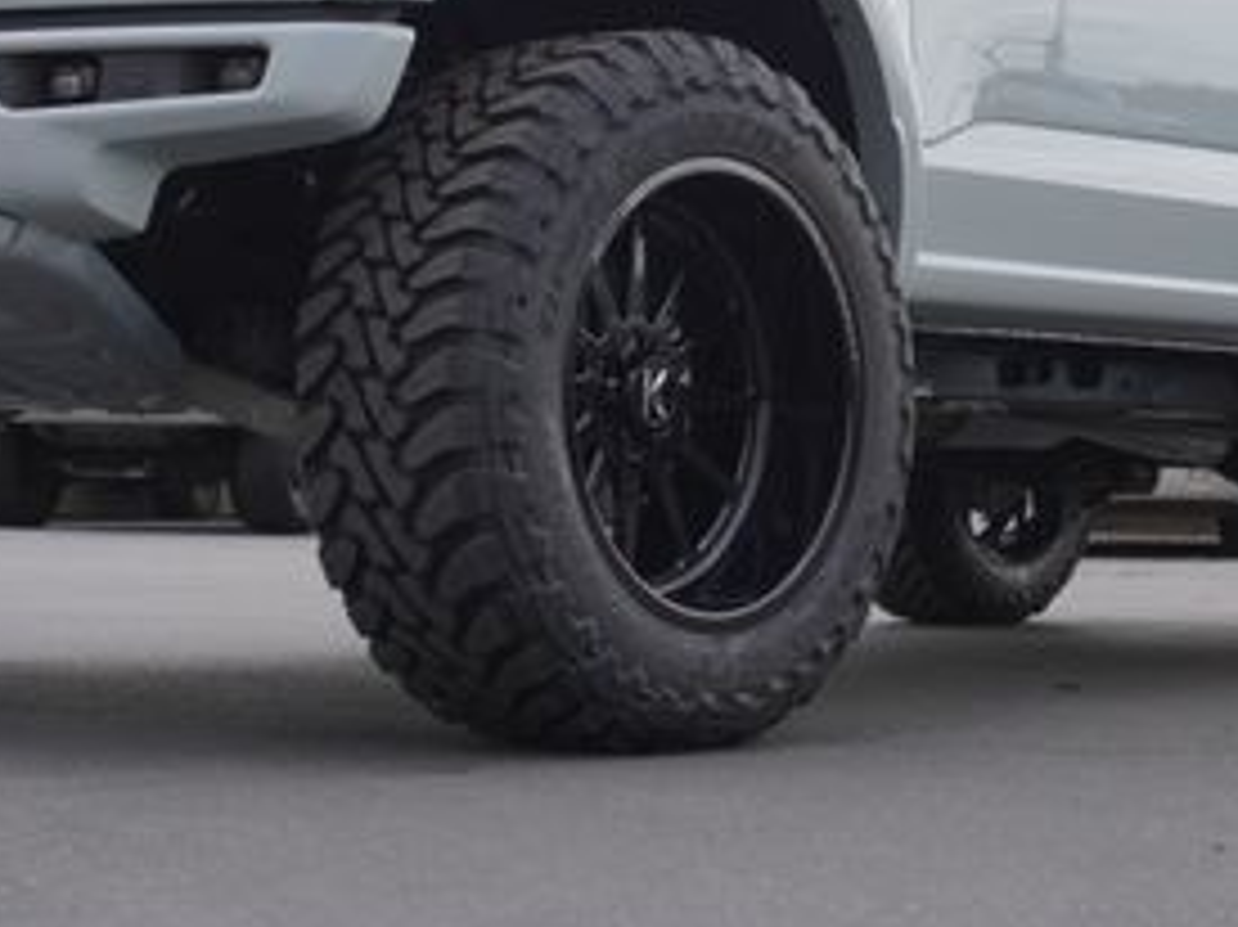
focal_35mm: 84
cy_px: 68
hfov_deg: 23.3
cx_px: 612
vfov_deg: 17.2
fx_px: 3007
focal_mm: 25
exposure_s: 1/125
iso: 100
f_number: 5.6
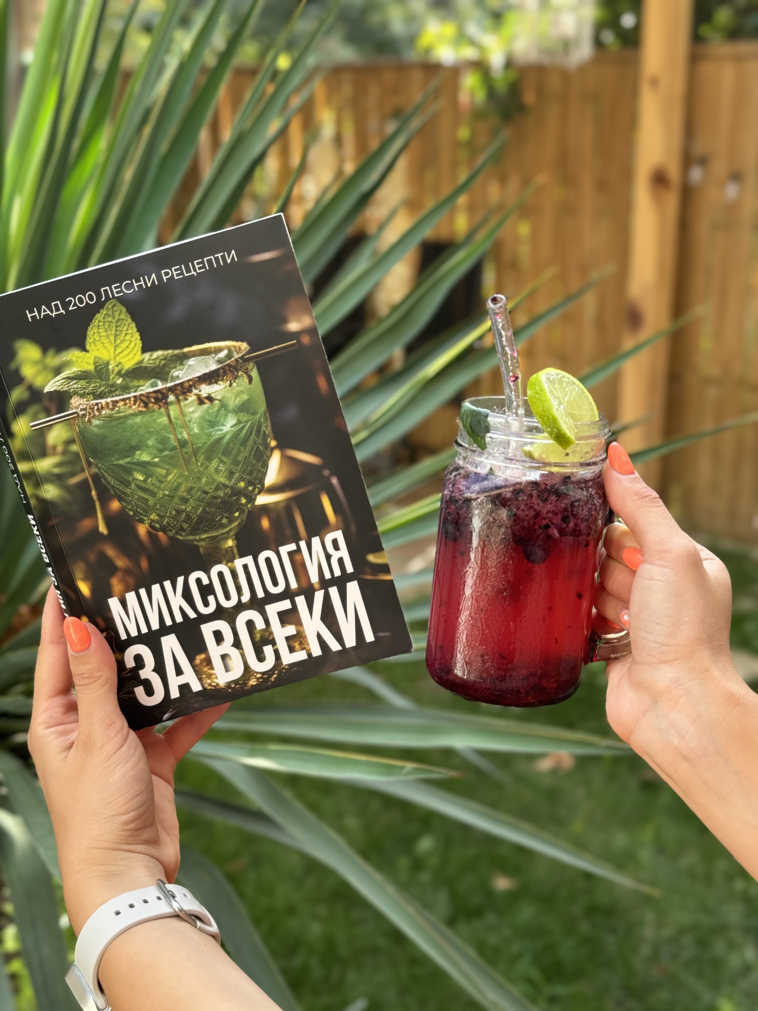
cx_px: 379
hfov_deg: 30.3
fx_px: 1401
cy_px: 506
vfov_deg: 39.7
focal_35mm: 48
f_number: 1.78
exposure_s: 1/195
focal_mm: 6.76
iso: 64
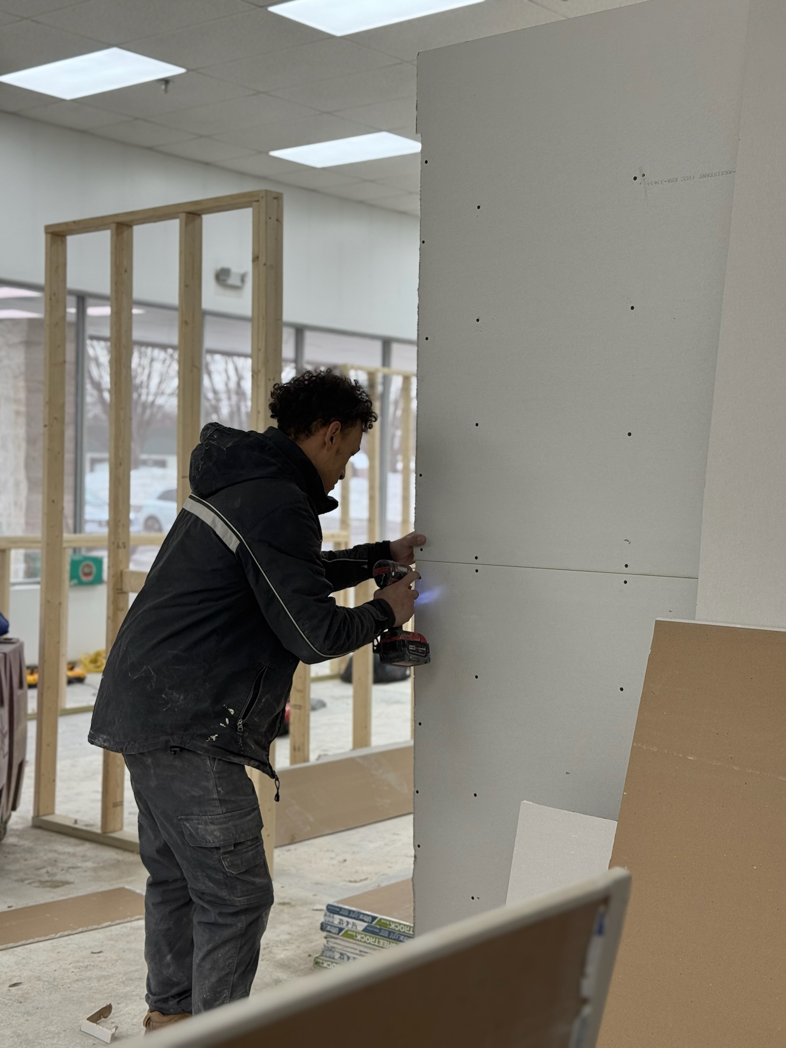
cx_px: 393
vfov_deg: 39.7
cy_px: 524
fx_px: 1453
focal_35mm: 48
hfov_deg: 30.3
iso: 64
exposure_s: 1/120
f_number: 1.78
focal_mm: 6.76
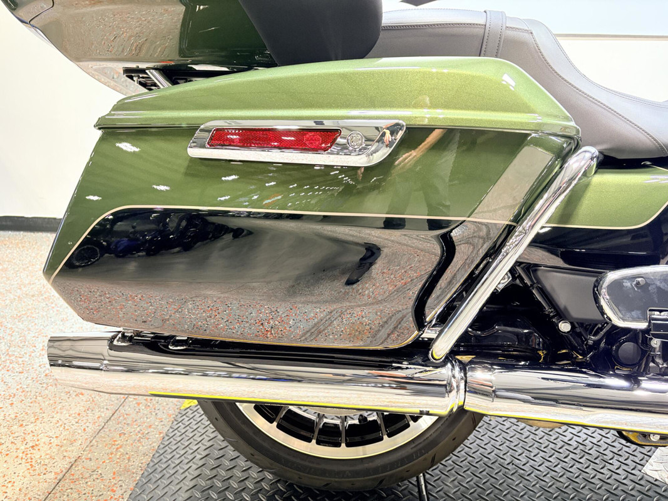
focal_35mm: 26
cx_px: 334
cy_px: 250
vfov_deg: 53.1
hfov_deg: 67.3
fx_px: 502
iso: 160
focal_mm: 5.96
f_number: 1.6
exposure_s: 1/60
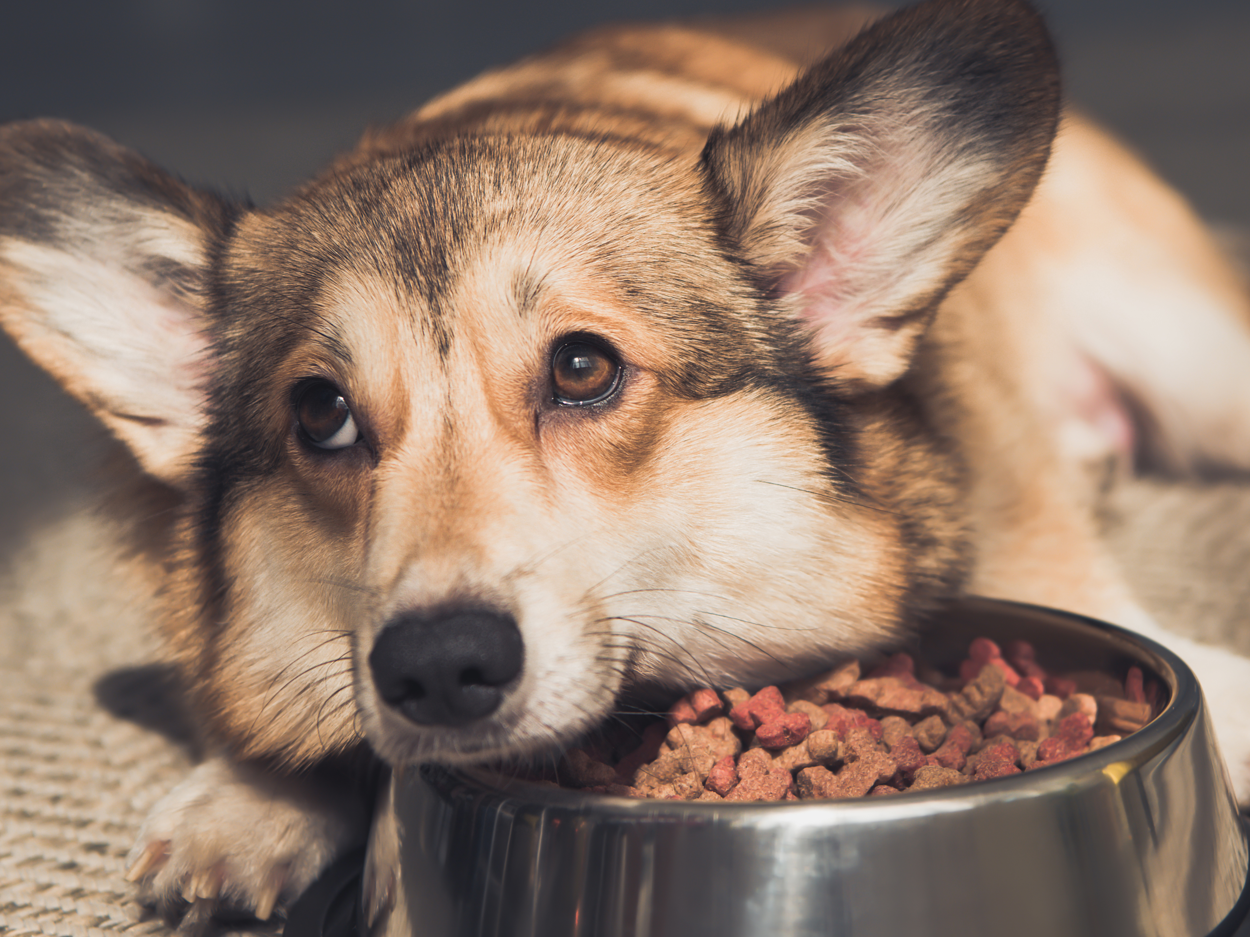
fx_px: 3467
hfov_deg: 20.4
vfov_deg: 15.4
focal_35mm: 96
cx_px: 738
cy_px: 466
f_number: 4.5
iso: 250
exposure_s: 1/400
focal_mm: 62
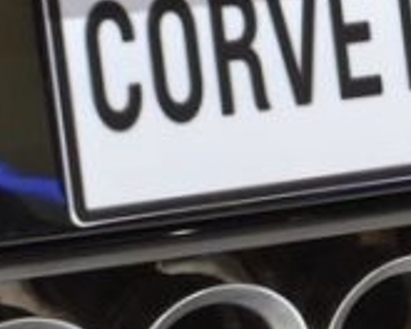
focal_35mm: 300
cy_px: -51
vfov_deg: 5.1
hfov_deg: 6.4
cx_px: 341
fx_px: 3649
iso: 560
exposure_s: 1/60
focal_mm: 44
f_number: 5.3
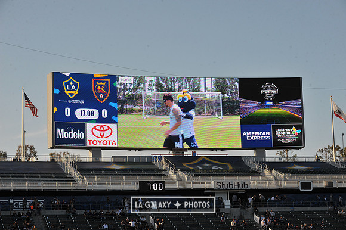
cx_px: 173
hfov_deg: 20.0
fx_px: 980
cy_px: 115
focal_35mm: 102
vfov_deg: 13.4
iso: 400
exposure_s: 1/500
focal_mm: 102
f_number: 11
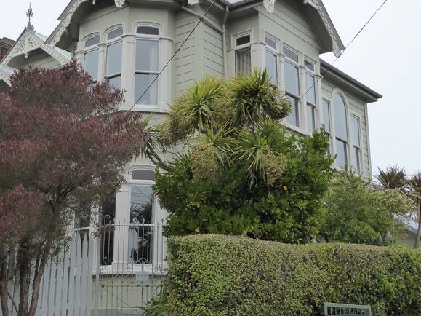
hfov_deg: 33.2
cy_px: 122
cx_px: 177
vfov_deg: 25.2
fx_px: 705
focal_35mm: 58
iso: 160
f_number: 3.8
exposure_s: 1/800
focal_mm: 7.2
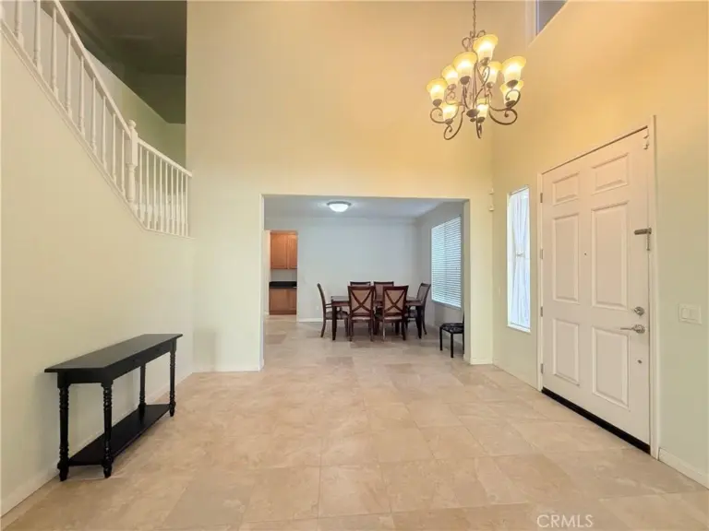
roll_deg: +0.0
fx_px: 287
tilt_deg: +0.4
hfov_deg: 102.1
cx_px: 354
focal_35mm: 14
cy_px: 266
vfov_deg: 85.7
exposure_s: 1/120
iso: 250
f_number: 2.2
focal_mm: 2.22
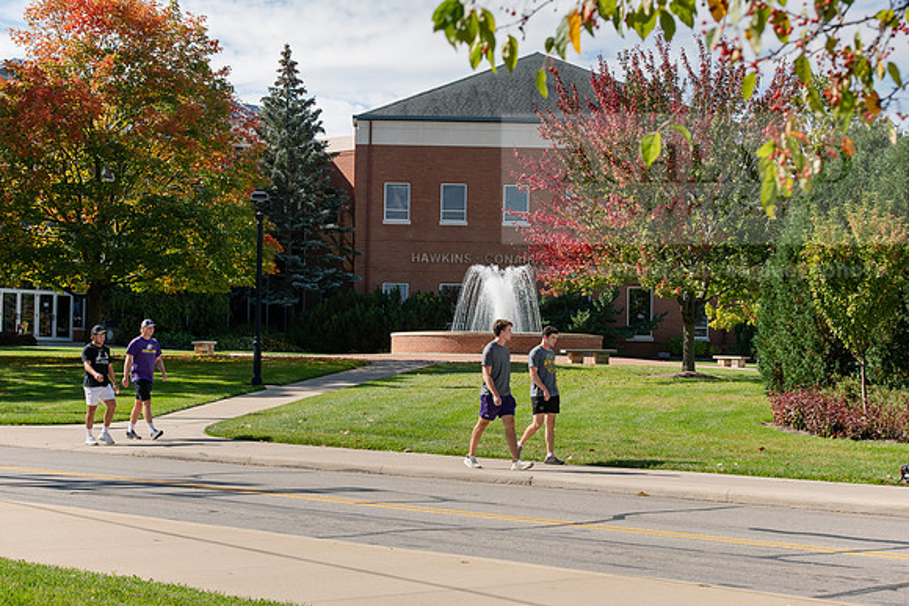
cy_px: 303
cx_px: 454
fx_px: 1768
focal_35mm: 70
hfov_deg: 28.8
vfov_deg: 19.5
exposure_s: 1/400
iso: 250
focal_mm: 70
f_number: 8
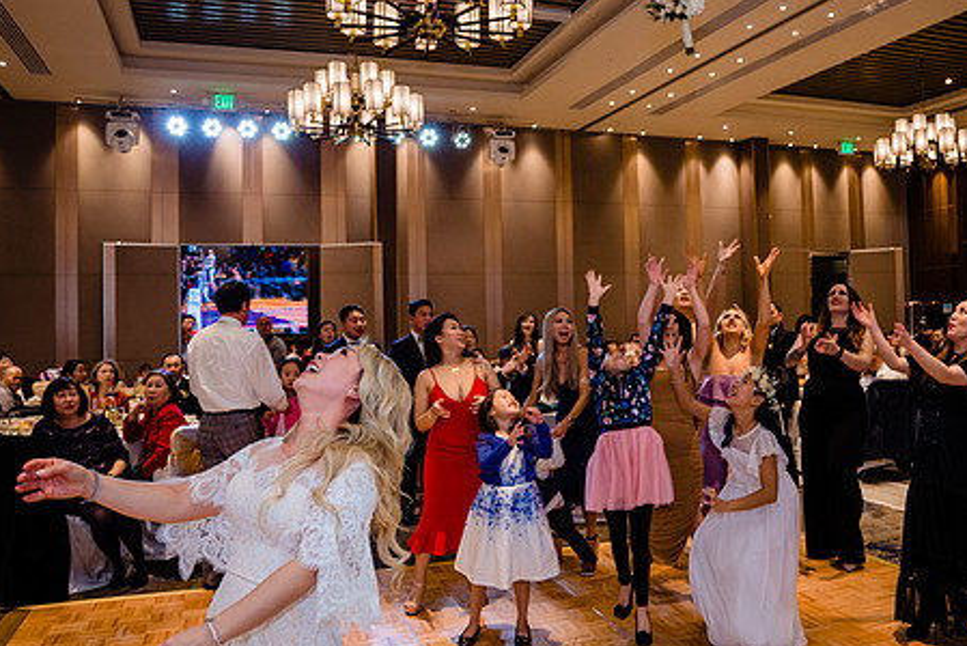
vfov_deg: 42.3
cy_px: 294
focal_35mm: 31
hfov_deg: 59.8
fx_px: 833
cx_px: 571
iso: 1000
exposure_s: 1/160
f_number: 4
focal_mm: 24
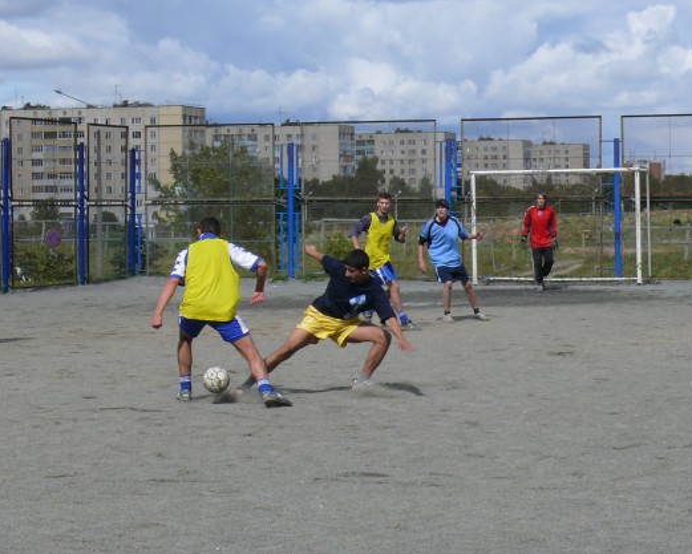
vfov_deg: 14.3
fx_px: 2212
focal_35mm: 108
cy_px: 278
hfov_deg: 17.8
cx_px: 369
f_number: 7.1
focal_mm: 13.5
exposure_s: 1/500
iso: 100
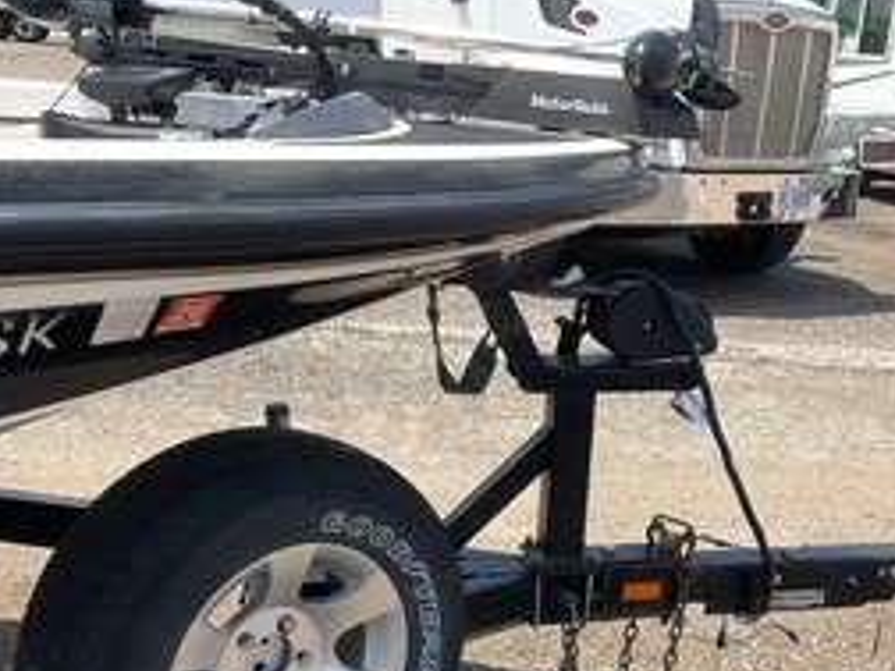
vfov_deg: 30.9
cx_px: 529
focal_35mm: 46
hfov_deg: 41.1
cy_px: 511
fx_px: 1189
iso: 25
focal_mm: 3
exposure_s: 1/1121
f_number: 1.8
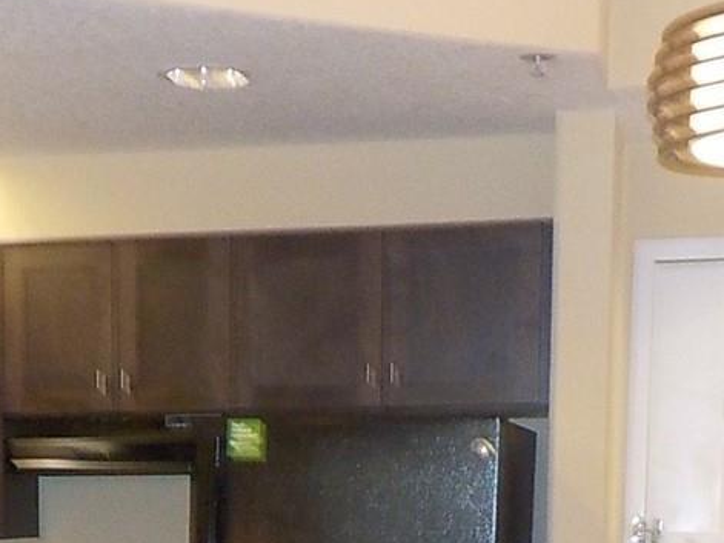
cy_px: 855
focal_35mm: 102
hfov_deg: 19.1
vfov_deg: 13.5
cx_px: 135
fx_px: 2133
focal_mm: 4.1
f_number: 3.3
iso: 280
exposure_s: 1/30
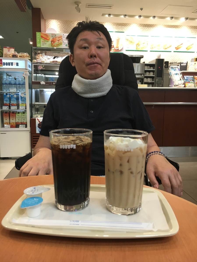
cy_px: 131
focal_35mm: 29
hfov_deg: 48.2
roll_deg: -0.6
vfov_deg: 61.7
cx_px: 98
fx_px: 220
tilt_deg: -9.4
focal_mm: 4.15
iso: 32
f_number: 2.2
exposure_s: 1/30
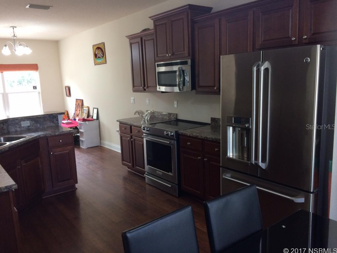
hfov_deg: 61.7
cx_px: 168
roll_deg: +3.5
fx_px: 282
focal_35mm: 29
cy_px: 126
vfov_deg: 48.2
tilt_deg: -9.7
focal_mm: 4.15
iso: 50
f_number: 2.2
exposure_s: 1/30
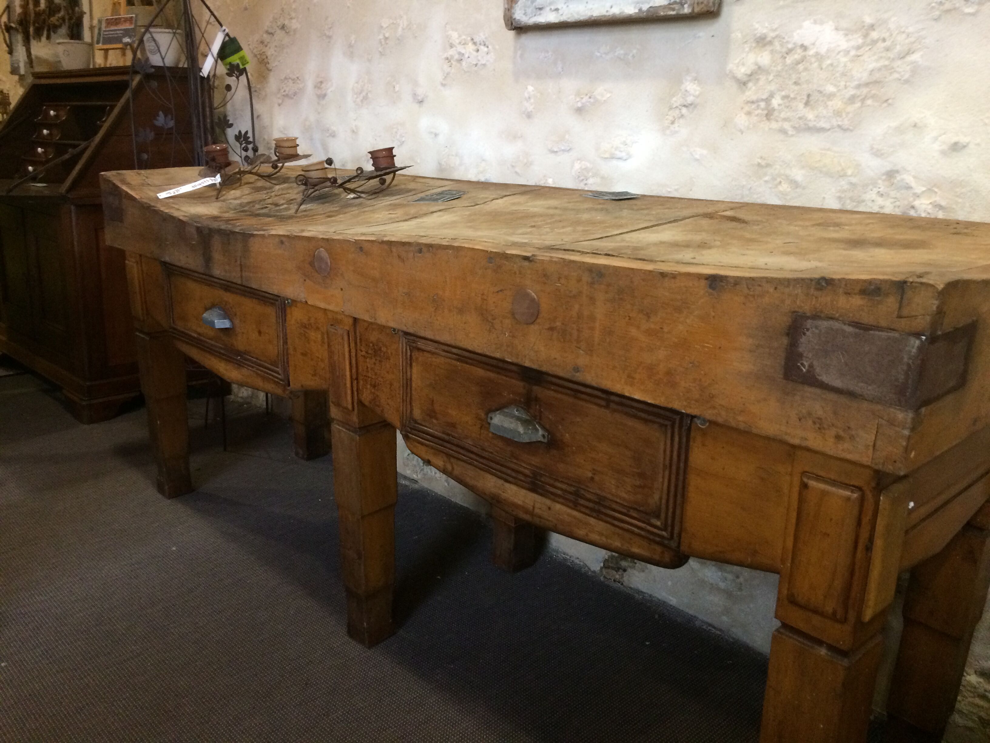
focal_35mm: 29
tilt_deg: -16.9
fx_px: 829
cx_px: 495
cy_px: 372
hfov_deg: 61.7
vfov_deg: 48.2
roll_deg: -0.3
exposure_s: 1/33
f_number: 2.2
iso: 250
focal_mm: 4.15
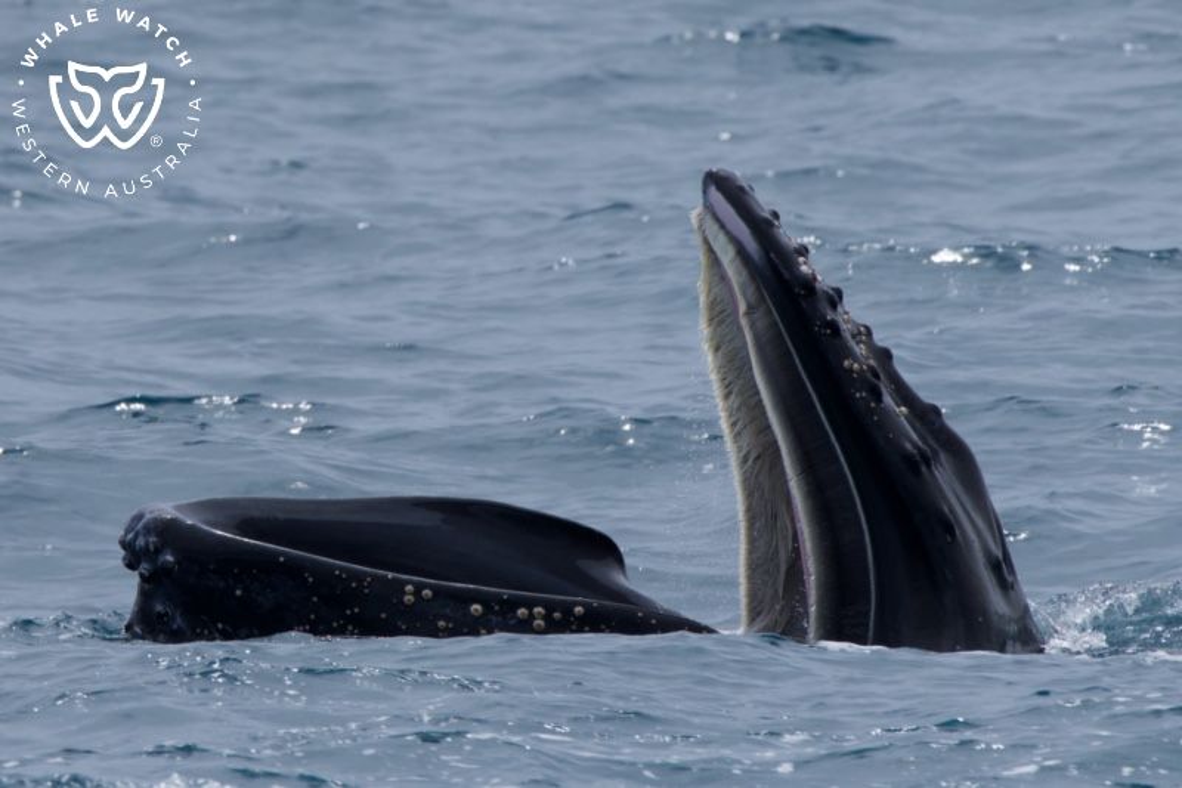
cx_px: 591
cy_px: 394
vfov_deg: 2.3
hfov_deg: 3.4
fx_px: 19695
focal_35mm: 600
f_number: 8
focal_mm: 600
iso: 800
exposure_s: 1/3200
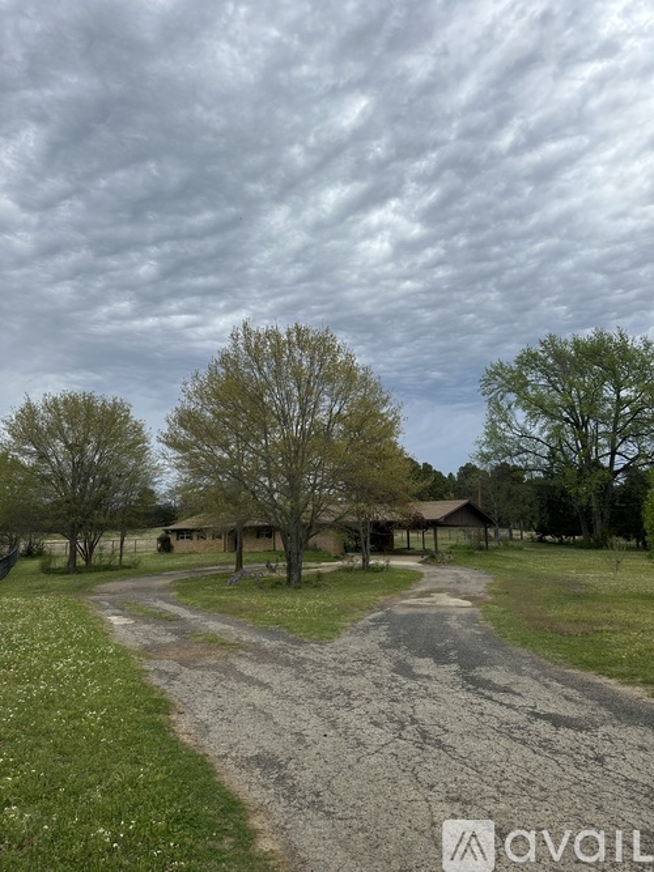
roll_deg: -0.2
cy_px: 436
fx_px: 605
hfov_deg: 56.8
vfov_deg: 71.6
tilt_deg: +10.6
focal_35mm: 24
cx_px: 327
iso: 80
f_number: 1.78
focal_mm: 6.86
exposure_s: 1/2809
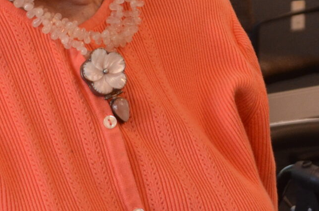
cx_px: 127
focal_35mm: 192
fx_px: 1698
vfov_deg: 7.1
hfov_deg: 10.7
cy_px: -1
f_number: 4.8
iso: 800
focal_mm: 32
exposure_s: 1/50
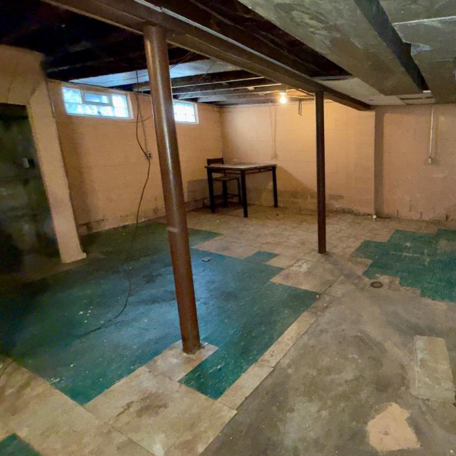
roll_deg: -0.2
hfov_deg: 72.2
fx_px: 283
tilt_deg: -9.8
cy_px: 198
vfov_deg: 77.3
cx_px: 343
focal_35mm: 19
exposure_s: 1/40
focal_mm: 2.22
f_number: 2.2
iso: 400
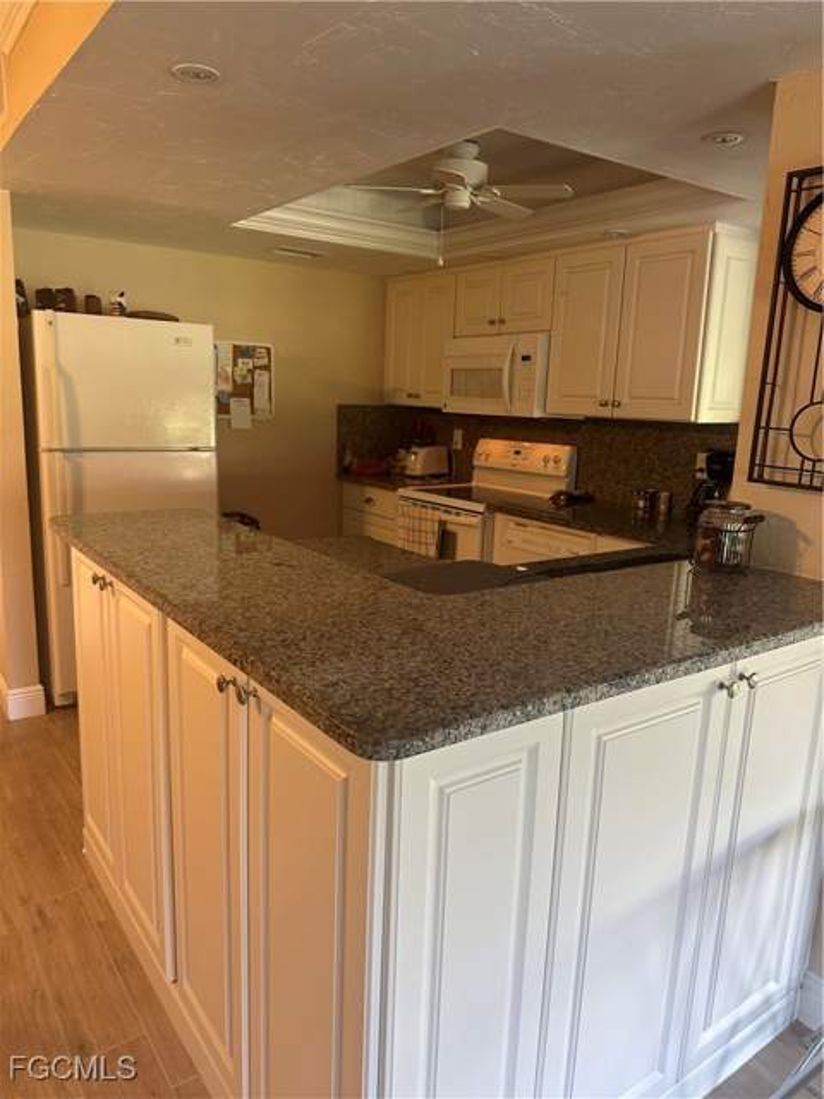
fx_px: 762
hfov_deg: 56.8
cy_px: 550
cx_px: 412
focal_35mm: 24
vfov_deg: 71.6
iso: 125
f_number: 1.78
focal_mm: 6.86
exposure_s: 1/60
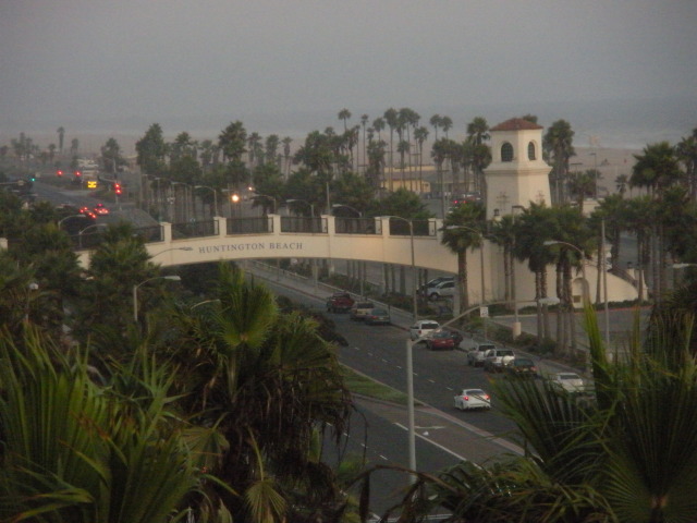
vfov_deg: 8.2
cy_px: 262
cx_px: 348
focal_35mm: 180
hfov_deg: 11.0
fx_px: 3624
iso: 800
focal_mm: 31.5
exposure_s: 1/125
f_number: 5.6
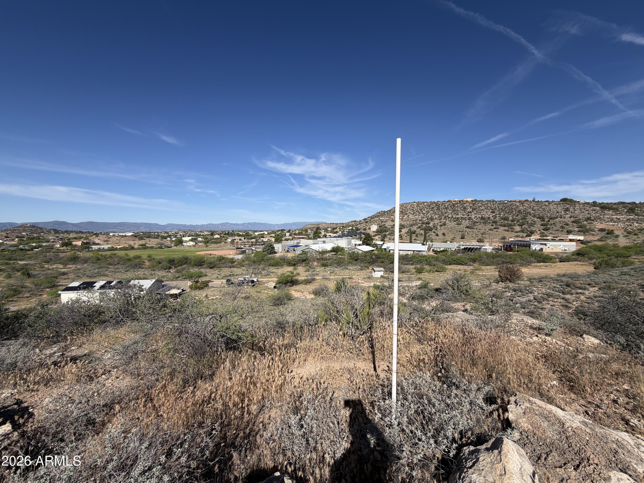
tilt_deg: -2.8
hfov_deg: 102.1
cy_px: 242
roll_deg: -0.8
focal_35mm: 14
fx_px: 260
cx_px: 322
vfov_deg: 85.7
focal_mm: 2.22
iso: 20
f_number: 2.2
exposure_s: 1/1033
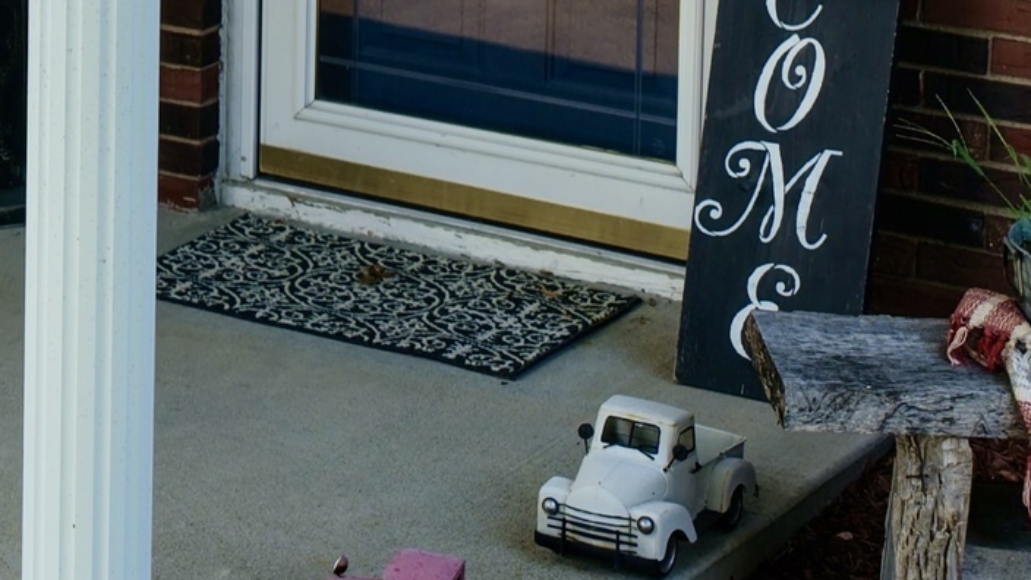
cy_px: -485
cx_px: -539
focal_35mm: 128
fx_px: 3499
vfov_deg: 9.0
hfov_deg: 15.4
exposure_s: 1/160
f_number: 2.8
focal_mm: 14.45
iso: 100
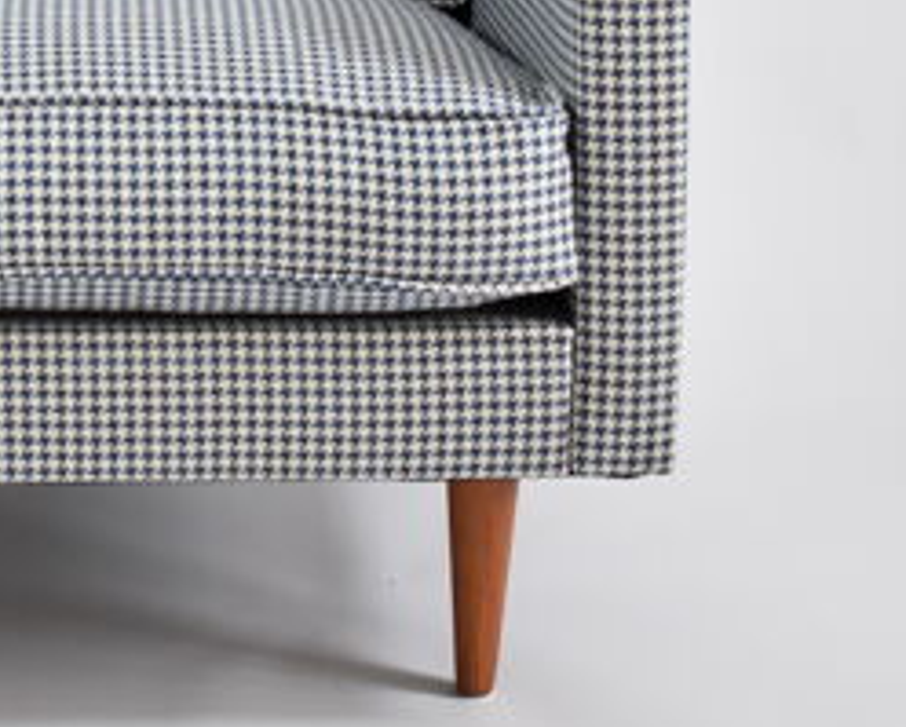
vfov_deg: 14.0
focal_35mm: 109
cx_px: 91
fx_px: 2926
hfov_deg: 17.3
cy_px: 79
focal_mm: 32
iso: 1000
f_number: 4.5
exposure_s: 1/125
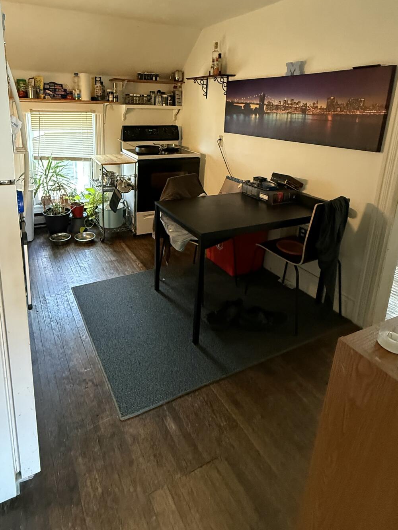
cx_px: 158
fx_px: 322
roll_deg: -2.1
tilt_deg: -12.4
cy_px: 189
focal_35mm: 21
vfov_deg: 77.1
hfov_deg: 62.9
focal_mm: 2.22
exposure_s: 1/60
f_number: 2.2
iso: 640
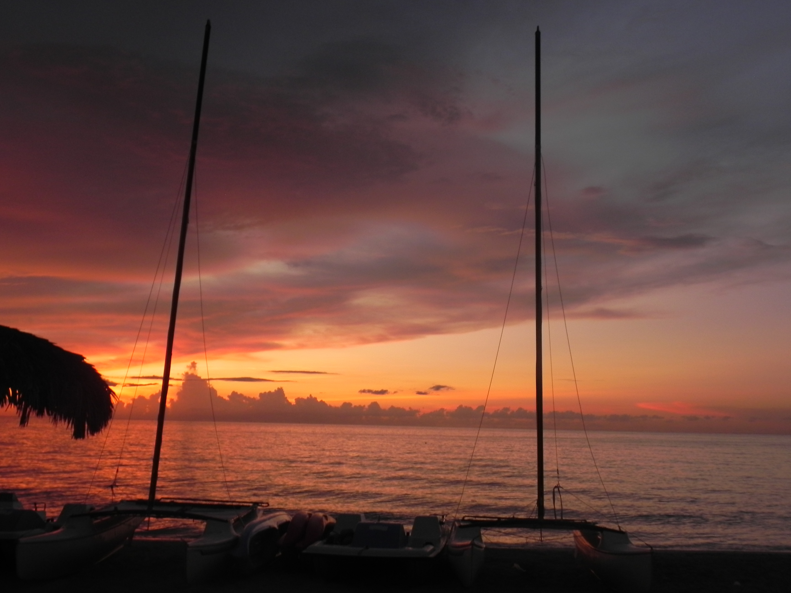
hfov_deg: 47.9
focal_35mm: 39
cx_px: 399
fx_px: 891
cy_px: 283
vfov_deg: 36.8
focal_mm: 6.6
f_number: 3.2
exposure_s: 1/14.1
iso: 160
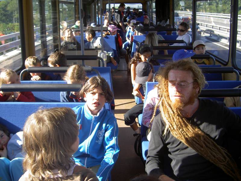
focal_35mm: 39
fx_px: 272
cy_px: 90
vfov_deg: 36.8
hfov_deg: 47.9
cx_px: 120
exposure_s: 1/200
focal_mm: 8
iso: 100
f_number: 2.8
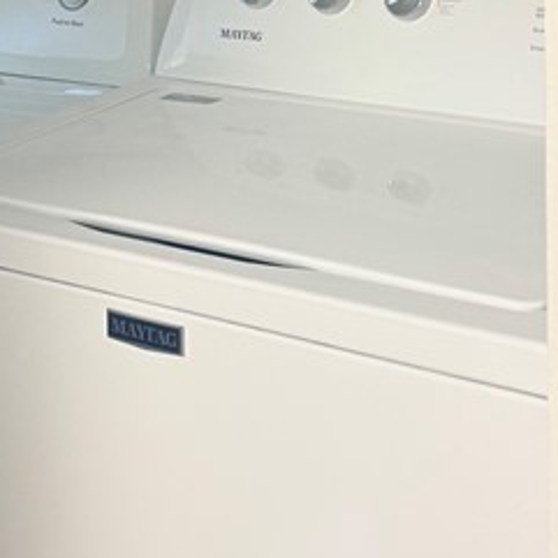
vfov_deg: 18.7
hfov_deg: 18.8
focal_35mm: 90
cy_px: -23
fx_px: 1641
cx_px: 9
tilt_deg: -7.3
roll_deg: +3.9
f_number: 1.78
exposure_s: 1/60
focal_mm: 6.76
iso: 200
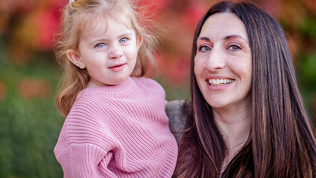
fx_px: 1064
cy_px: 58
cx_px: 135
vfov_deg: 9.5
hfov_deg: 16.9
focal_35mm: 127
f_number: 2
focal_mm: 105
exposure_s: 1/160
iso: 200
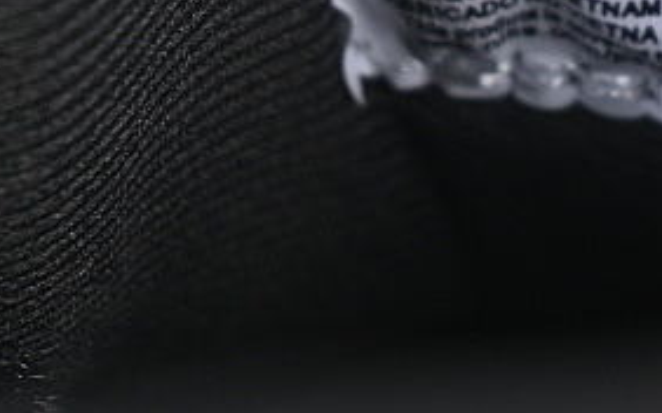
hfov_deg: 7.1
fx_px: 5284
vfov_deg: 4.5
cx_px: 629
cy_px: -122
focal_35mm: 293
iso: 160
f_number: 6.3
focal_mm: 50
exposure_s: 1/60
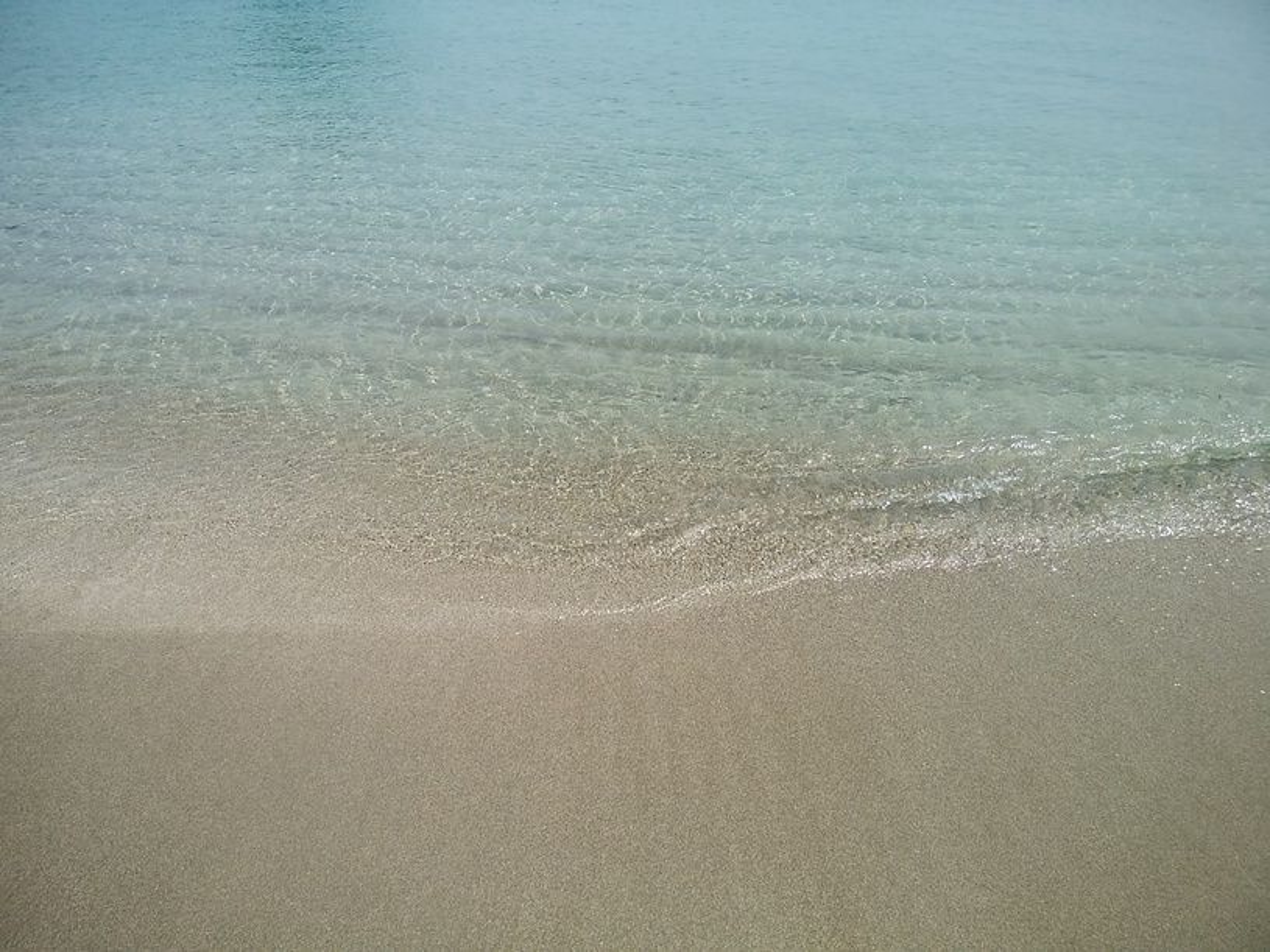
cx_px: 635
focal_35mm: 22
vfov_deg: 61.1
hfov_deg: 76.4
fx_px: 807
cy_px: 476
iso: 32
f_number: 2
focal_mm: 3
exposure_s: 1/1425
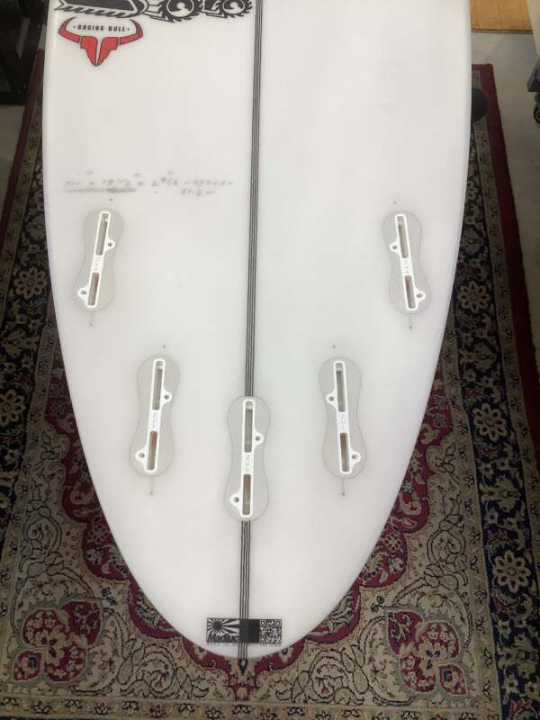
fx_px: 645
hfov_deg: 45.4
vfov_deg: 58.4
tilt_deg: -65.7
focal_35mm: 31
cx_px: 270
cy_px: 360
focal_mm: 3.3
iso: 64
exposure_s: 1/100
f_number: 2.4
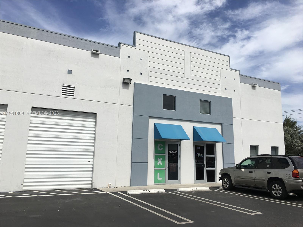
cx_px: 152
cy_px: 114
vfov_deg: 48.2
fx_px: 254
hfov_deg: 61.7
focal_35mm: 29
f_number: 2.2
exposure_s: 1/1748
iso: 25
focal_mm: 4.15
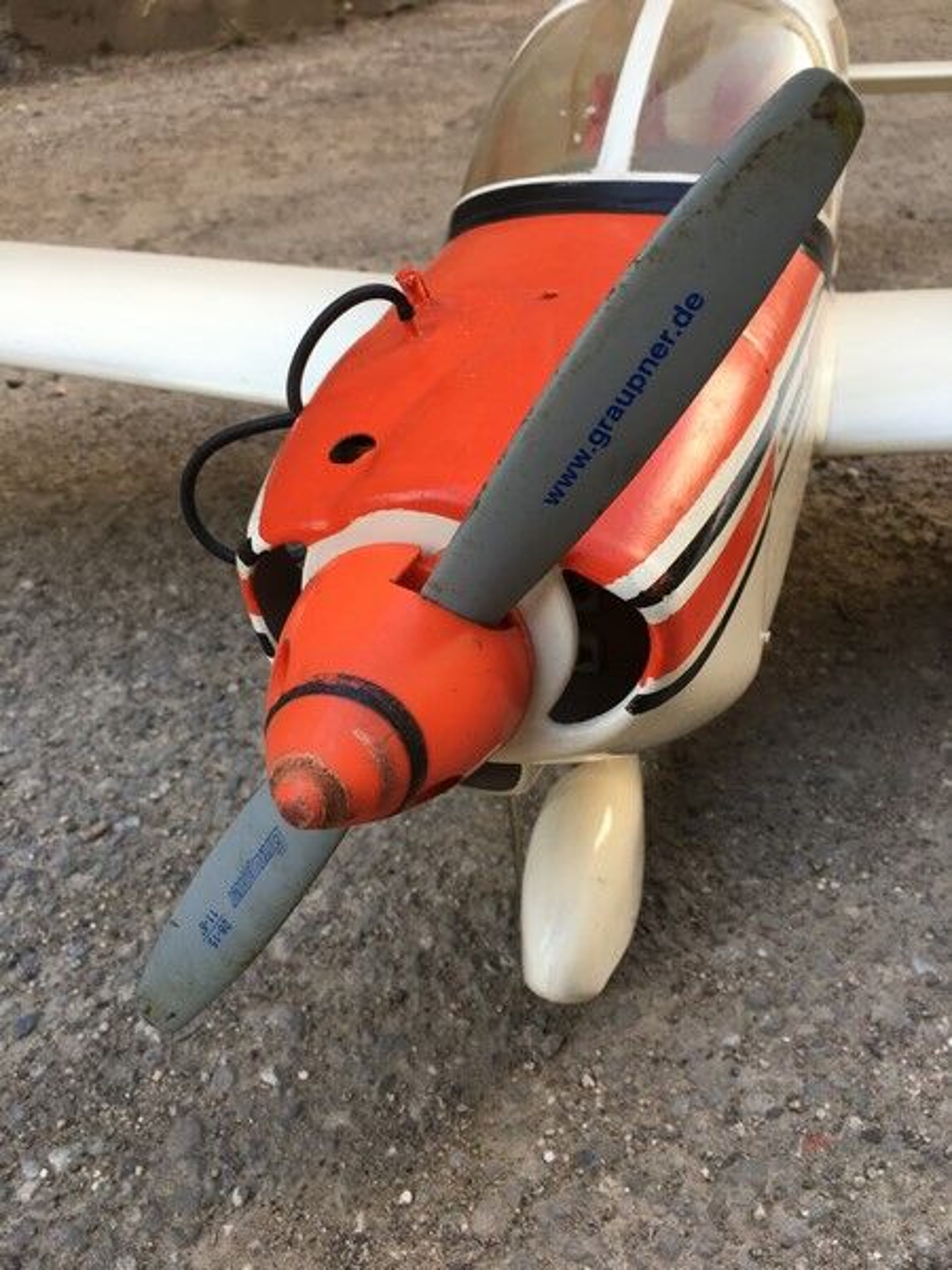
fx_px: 1063
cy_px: 635
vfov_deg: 61.7
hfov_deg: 48.2
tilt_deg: -35.1
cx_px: 476
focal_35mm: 29
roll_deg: +6.0
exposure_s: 1/100
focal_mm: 4.15
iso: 40
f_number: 2.2
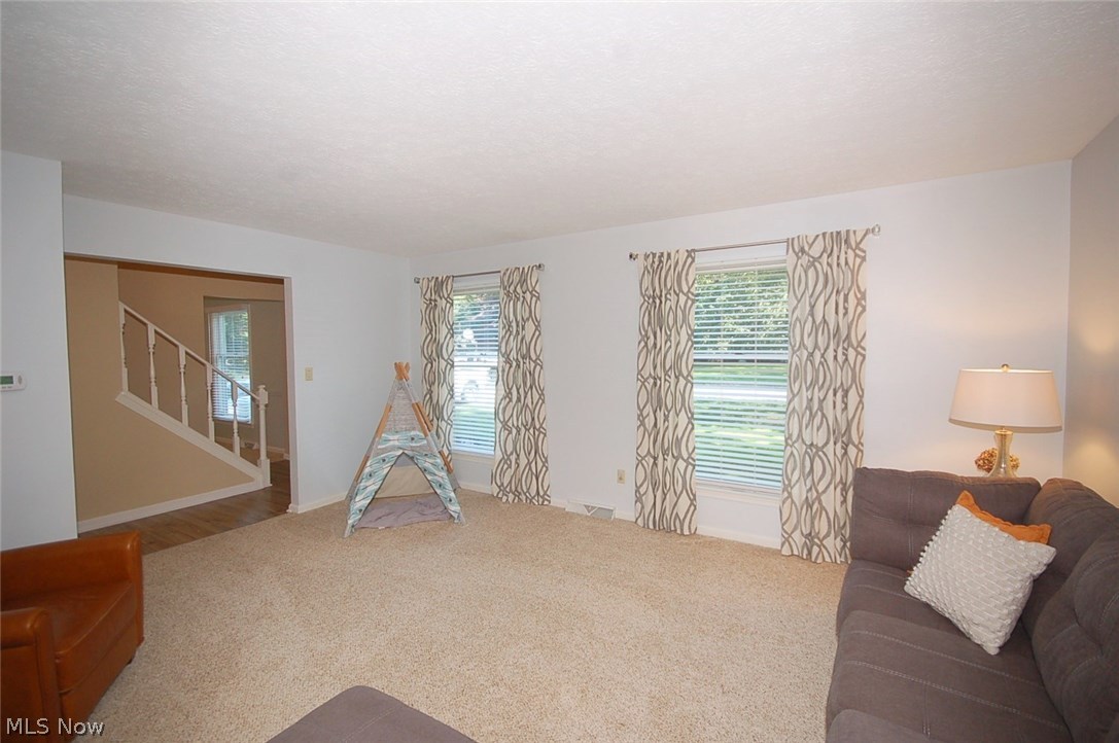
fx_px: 466
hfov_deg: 100.5
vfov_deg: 77.2
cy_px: 372
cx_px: 560
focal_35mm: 15
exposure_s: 1/60
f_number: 5
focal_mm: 10
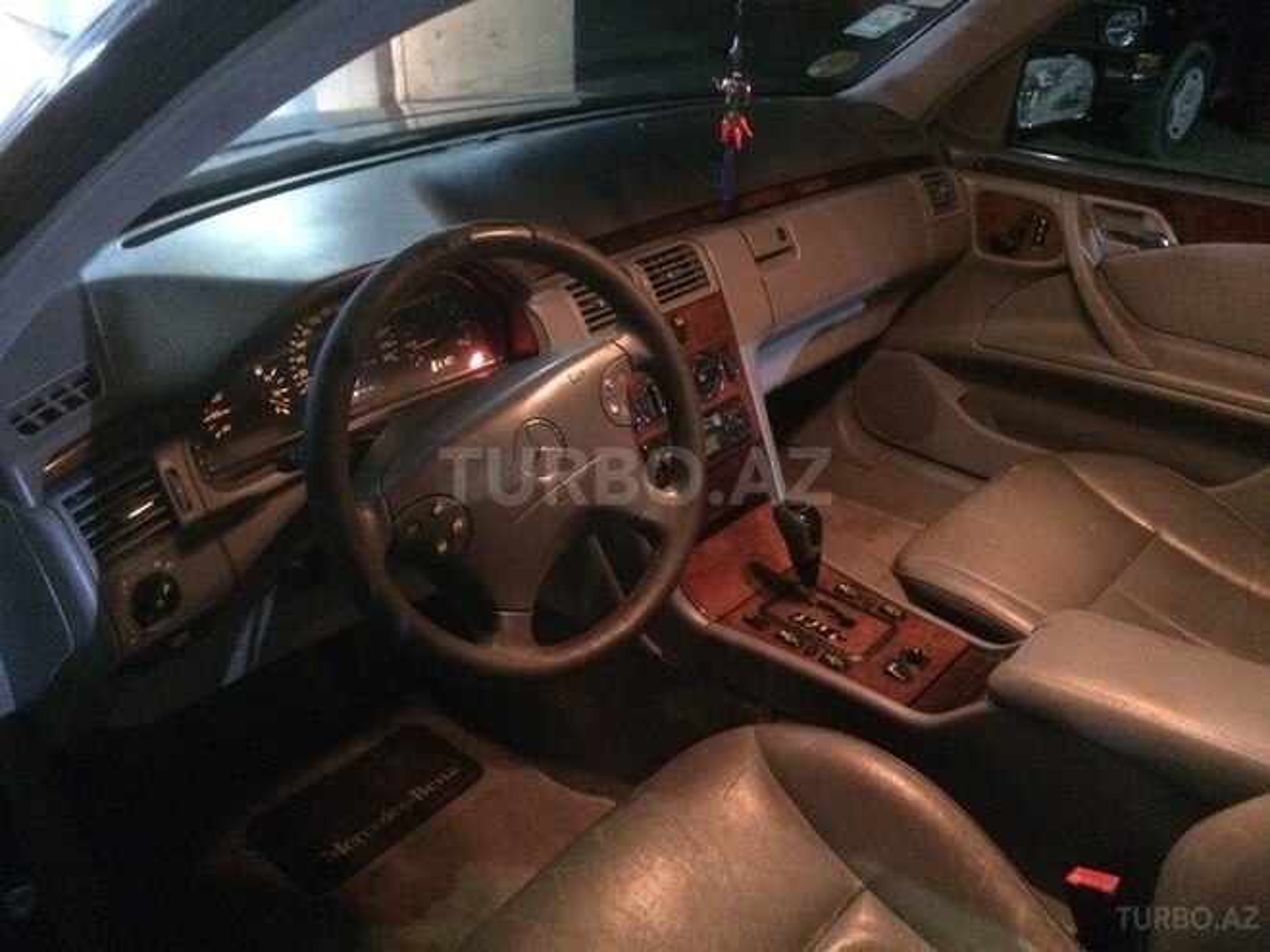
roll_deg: -0.5
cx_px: 635
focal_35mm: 29
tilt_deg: -30.2
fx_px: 1064
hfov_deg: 61.7
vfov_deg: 48.2
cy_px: 476
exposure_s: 1/17
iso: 1250
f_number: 2.2
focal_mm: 4.15
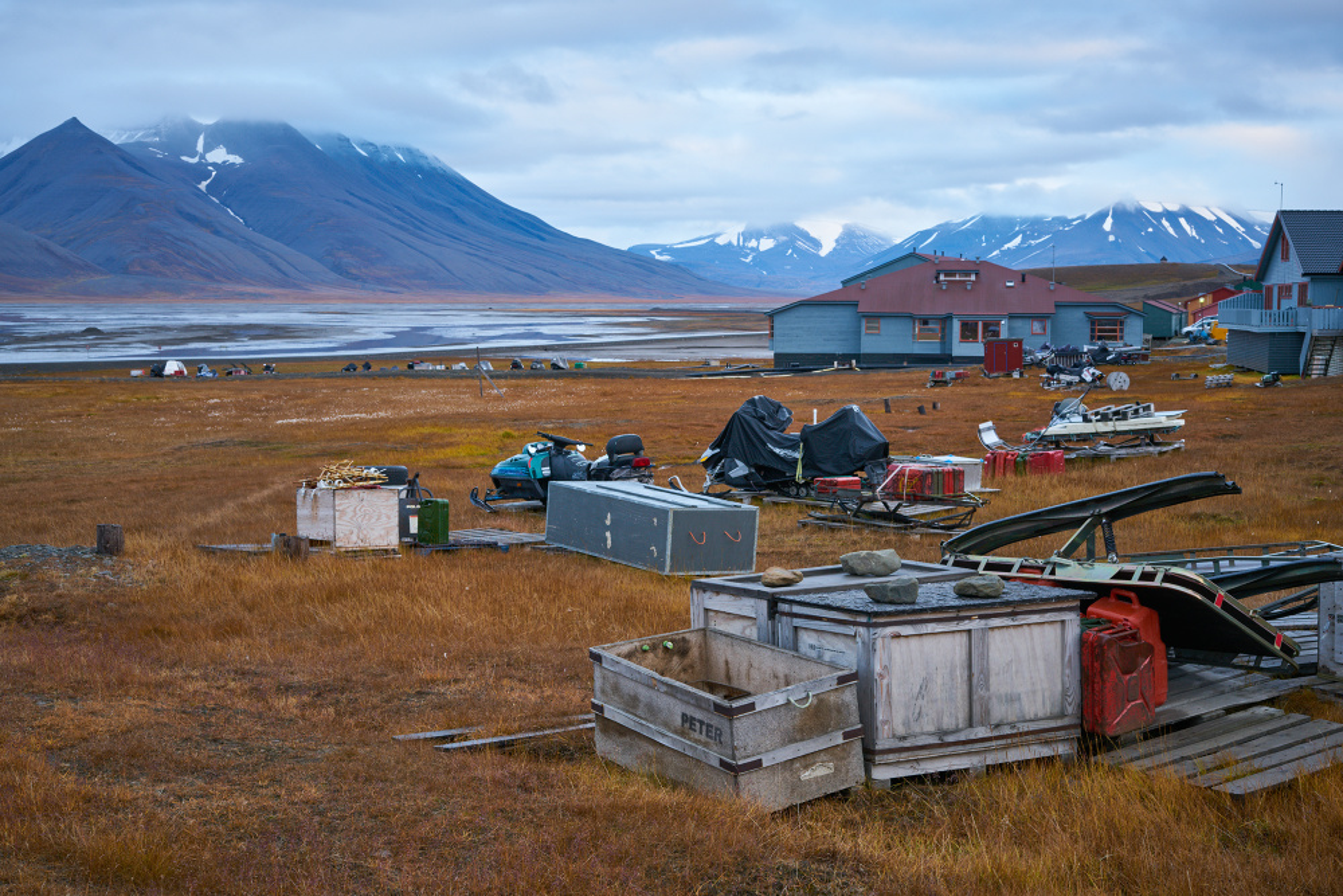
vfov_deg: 27.0
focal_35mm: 50
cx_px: 672
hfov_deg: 39.6
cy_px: 448
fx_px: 1865
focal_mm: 50
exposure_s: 1/13
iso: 200
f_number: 11
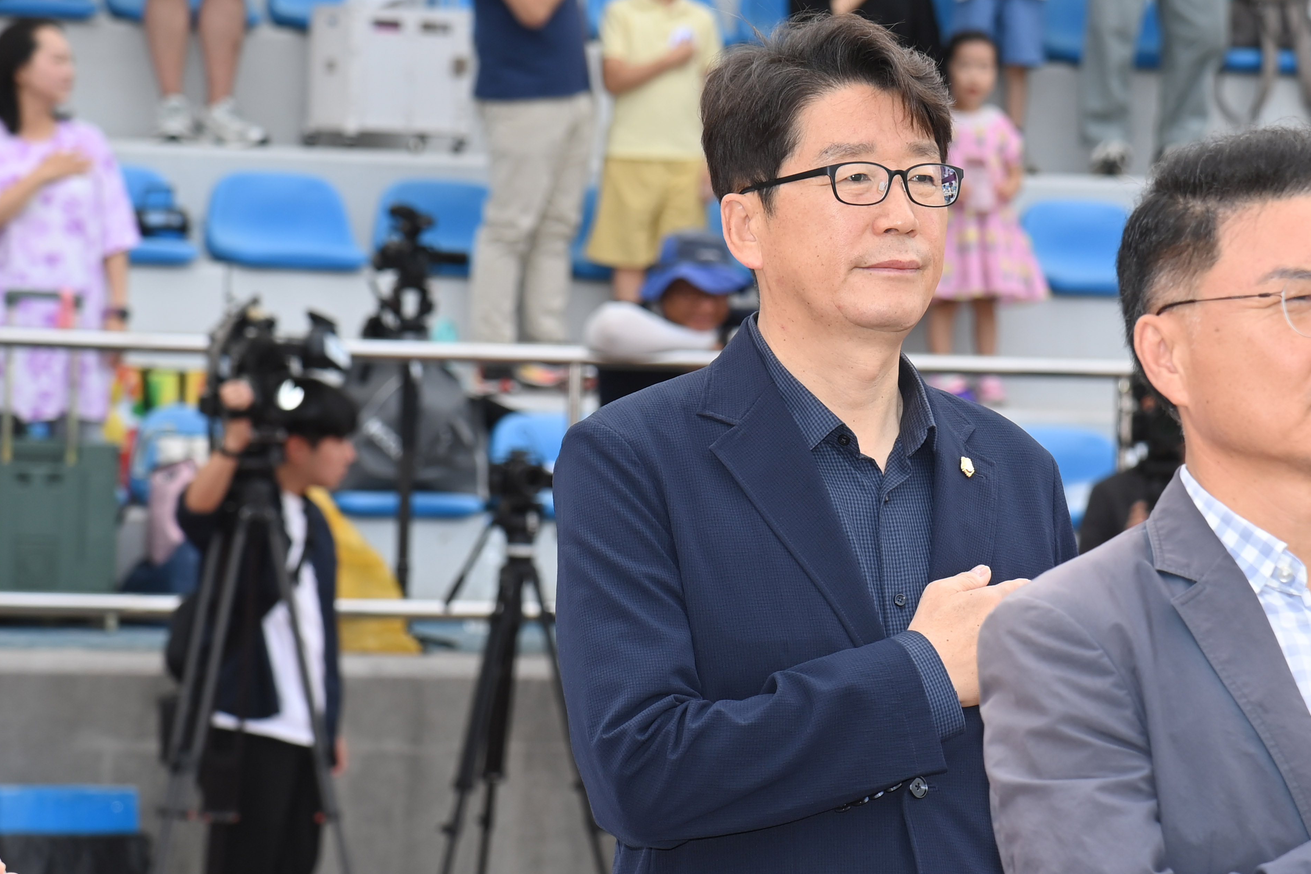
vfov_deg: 7.8
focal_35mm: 177
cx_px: 941
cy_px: 510
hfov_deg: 11.6
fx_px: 6446
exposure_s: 1/250
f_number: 7.1
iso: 200
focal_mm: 120
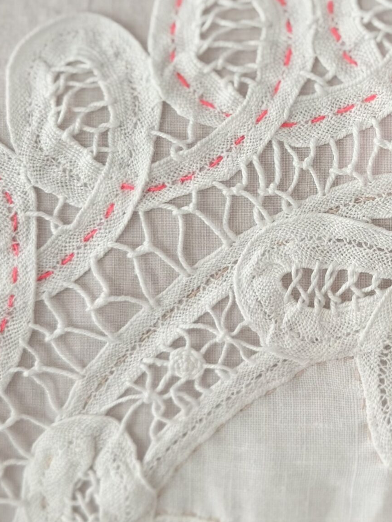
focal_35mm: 107
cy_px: 91
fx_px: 1616
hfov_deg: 13.6
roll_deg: -2.3
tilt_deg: -11.0
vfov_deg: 18.2
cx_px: 411
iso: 160
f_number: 1.78
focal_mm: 6.76
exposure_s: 1/60
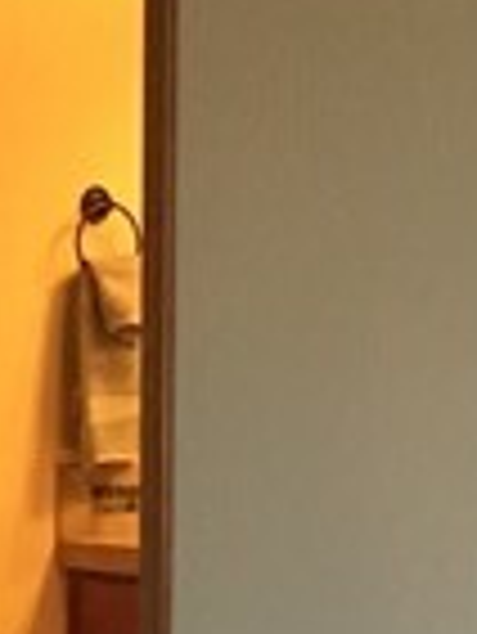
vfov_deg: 9.1
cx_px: -328
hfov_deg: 6.9
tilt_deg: -7.6
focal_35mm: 211
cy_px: 944
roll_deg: -0.1
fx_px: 3871
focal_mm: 4.15
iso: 160
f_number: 2.2
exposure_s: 1/33
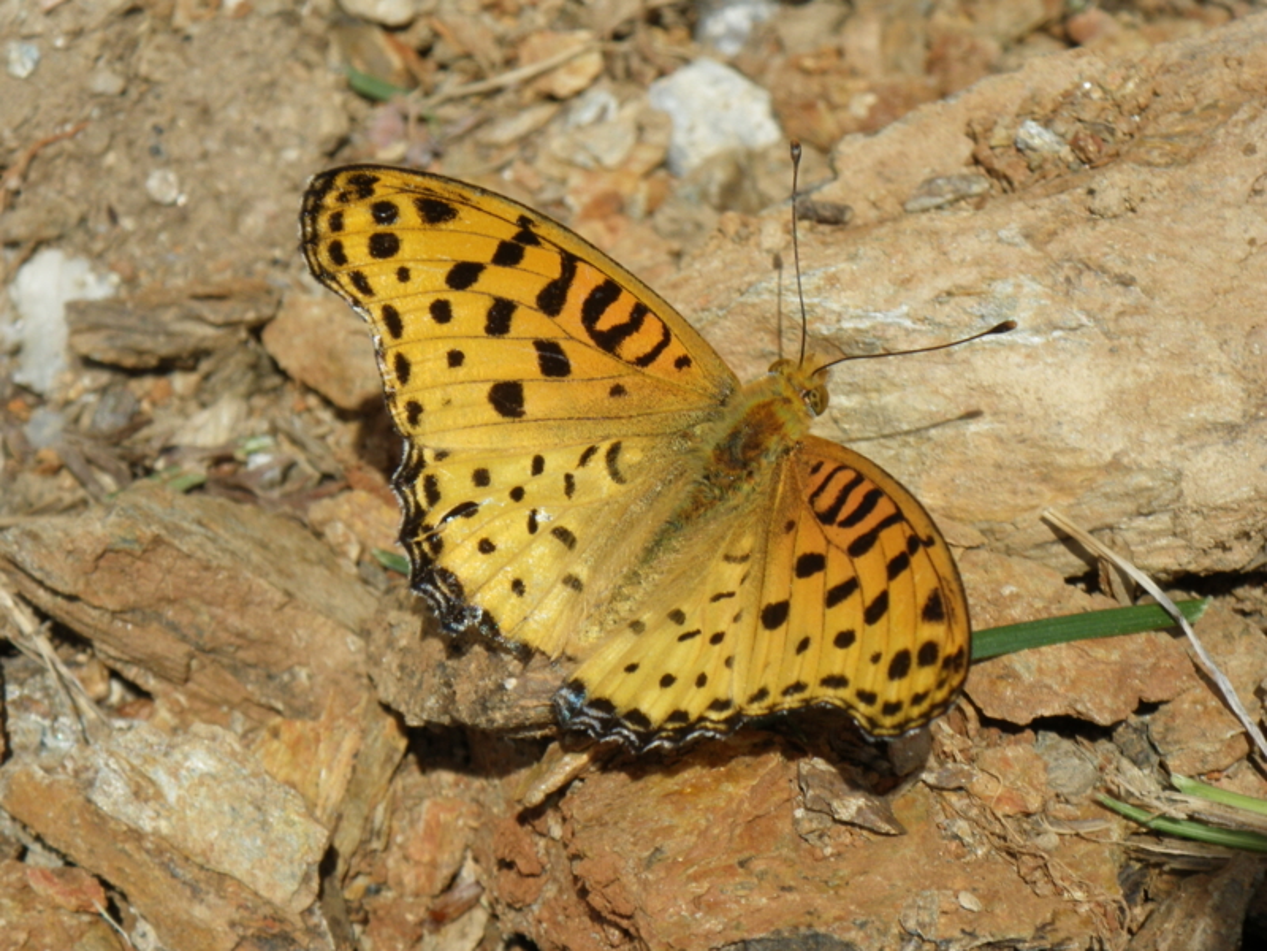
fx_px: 4209
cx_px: 634
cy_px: 476
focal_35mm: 115
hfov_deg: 17.1
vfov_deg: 12.9
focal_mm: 20.6
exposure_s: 1/320
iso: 80
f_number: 6.3
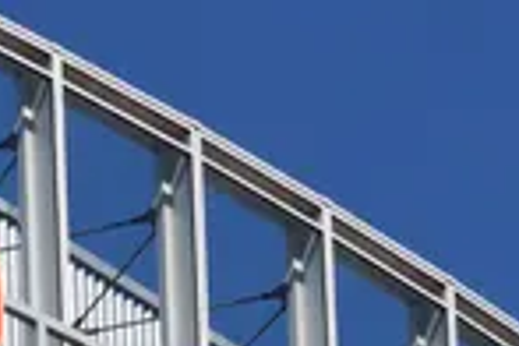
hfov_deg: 1.7
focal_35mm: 1226
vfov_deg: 1.1
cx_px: 300
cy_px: 646
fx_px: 17673
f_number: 10
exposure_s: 1/320
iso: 100
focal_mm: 300
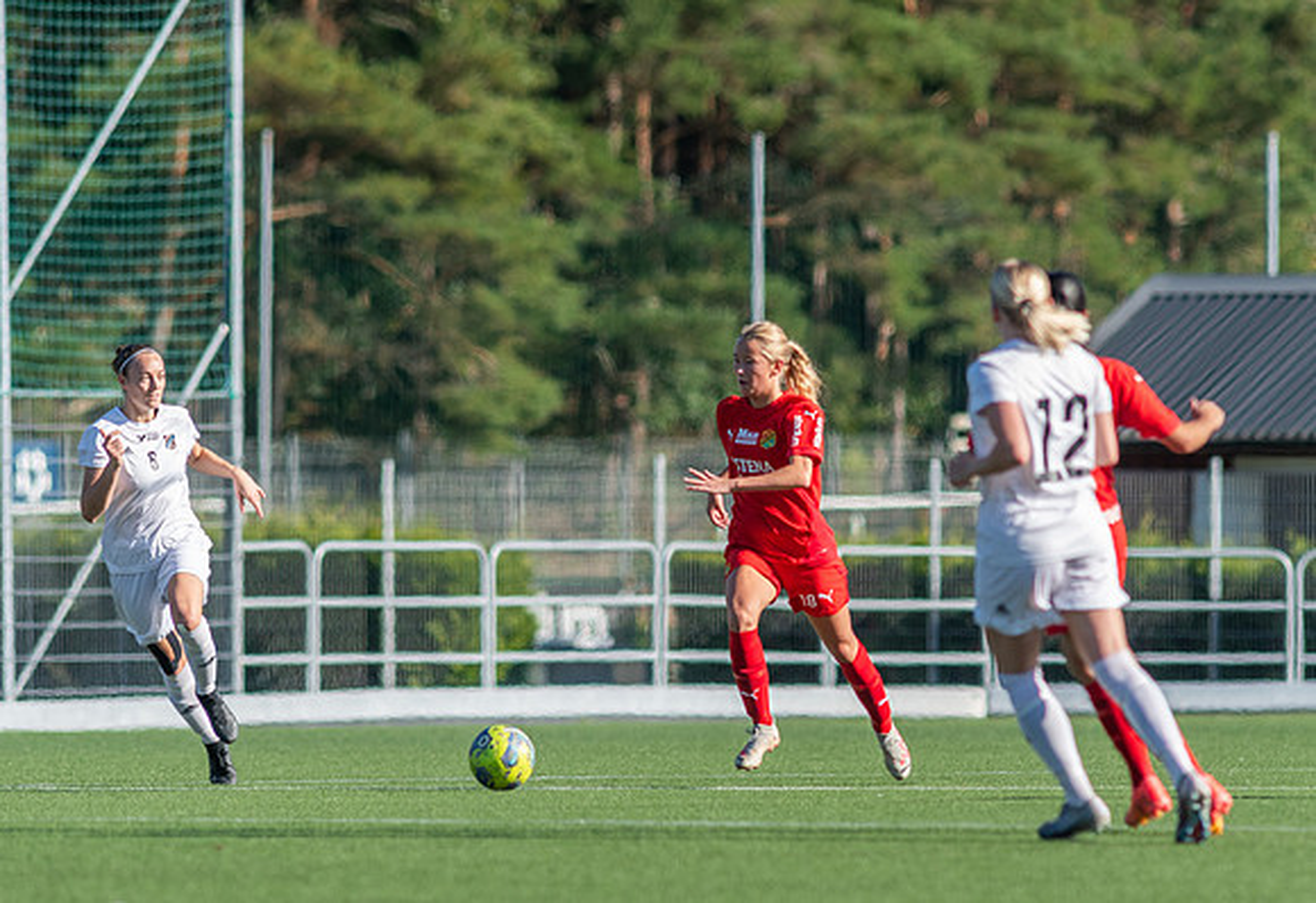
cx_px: 771
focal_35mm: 526
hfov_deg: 3.9
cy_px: 508
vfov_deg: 2.7
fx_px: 19395
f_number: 3.5
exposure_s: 1/1600
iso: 180
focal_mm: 300
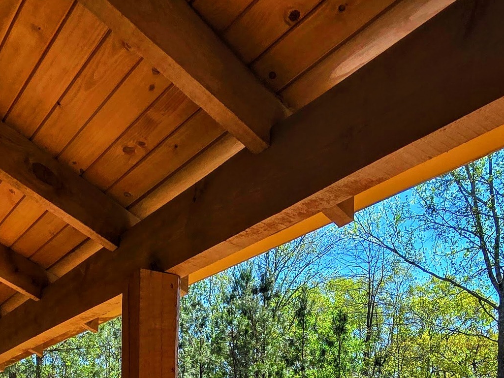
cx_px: 227
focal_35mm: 39
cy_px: 552
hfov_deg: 47.8
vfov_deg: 27.2
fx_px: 568
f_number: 2.2
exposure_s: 1/1681
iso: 50
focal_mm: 2.2
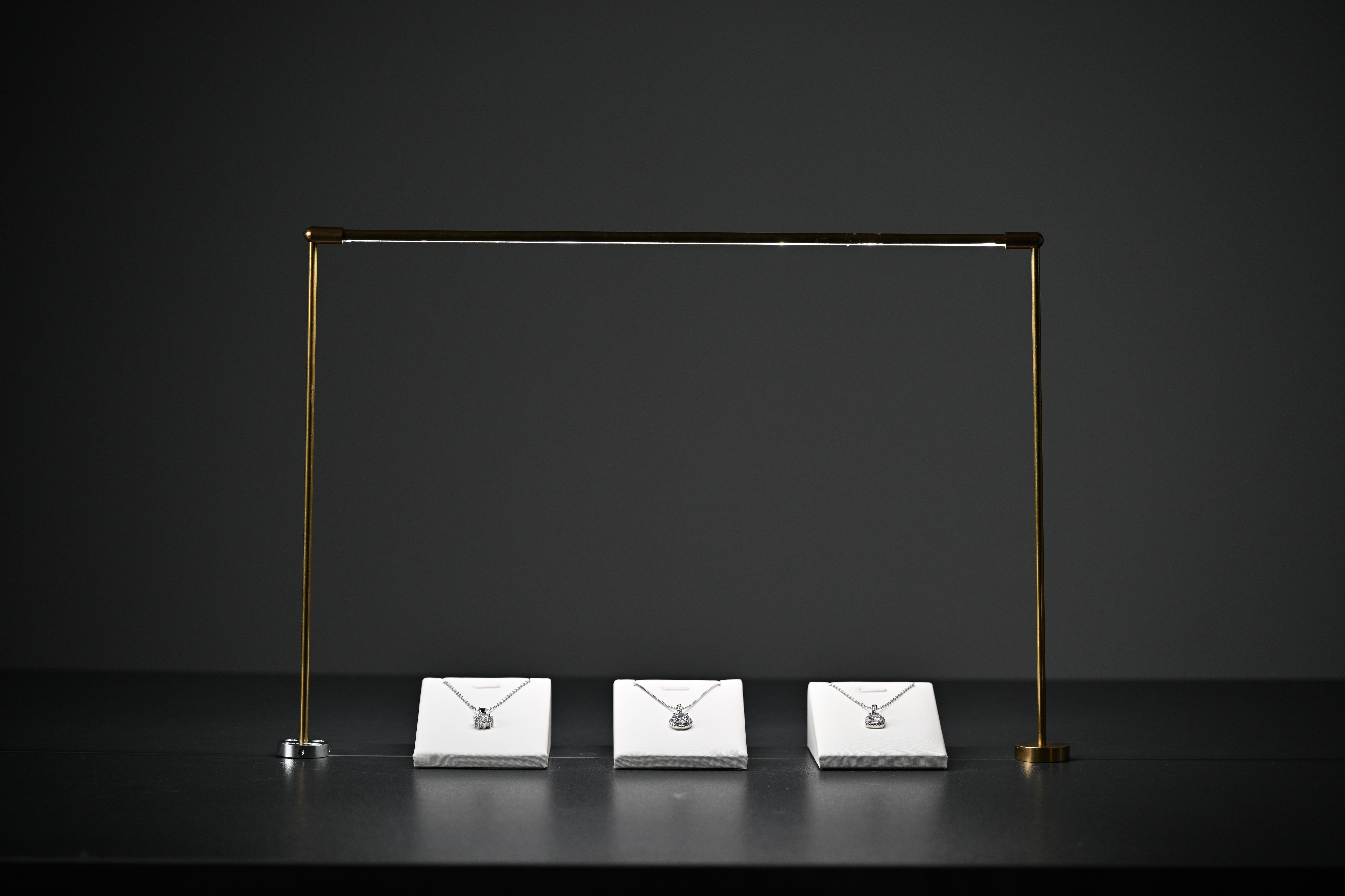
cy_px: 448
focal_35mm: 120
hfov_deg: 17.1
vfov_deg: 11.4
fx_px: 4483
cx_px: 672
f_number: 4
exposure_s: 1/125
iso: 110
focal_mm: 120
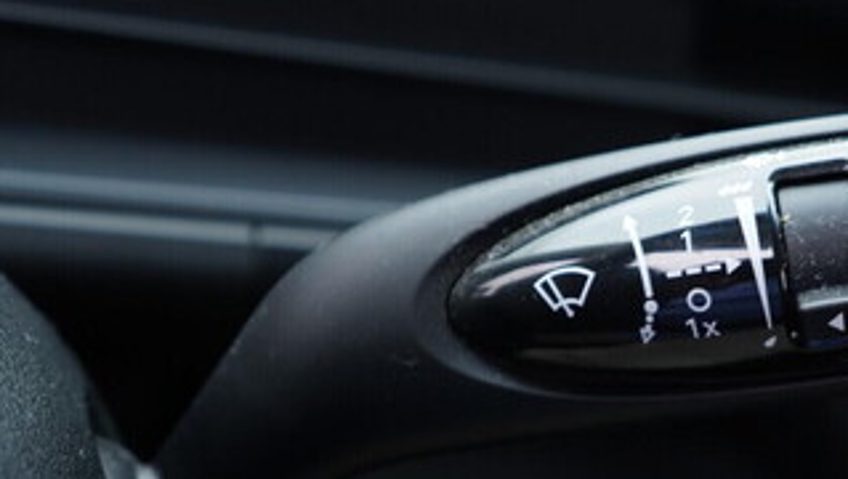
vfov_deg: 18.5
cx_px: 681
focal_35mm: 65
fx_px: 1463
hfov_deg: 31.5
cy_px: 321
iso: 250
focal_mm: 24
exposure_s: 1/40
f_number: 2.8
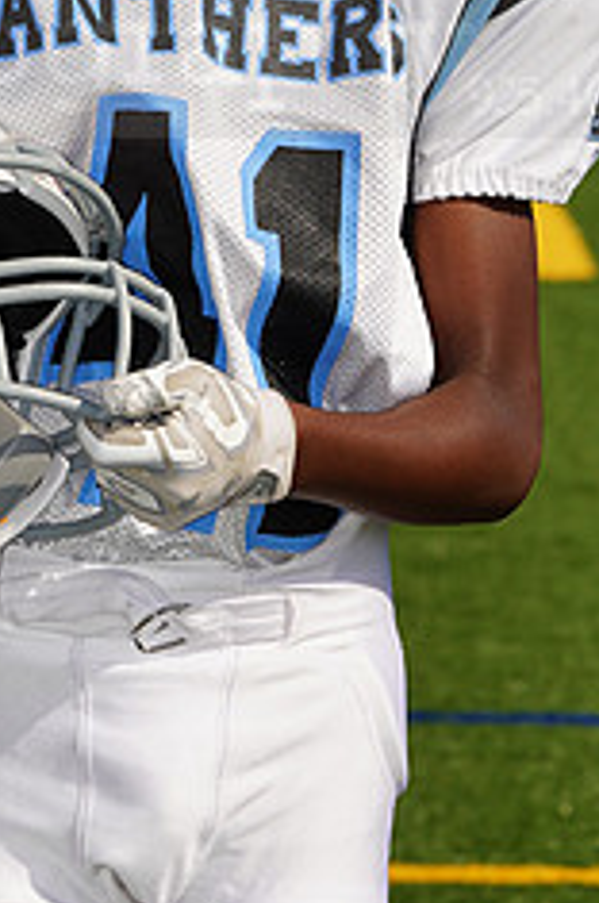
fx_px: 12740
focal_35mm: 509
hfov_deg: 2.7
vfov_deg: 4.1
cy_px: 15
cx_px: -27
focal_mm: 206
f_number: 13
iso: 100
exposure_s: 1/250
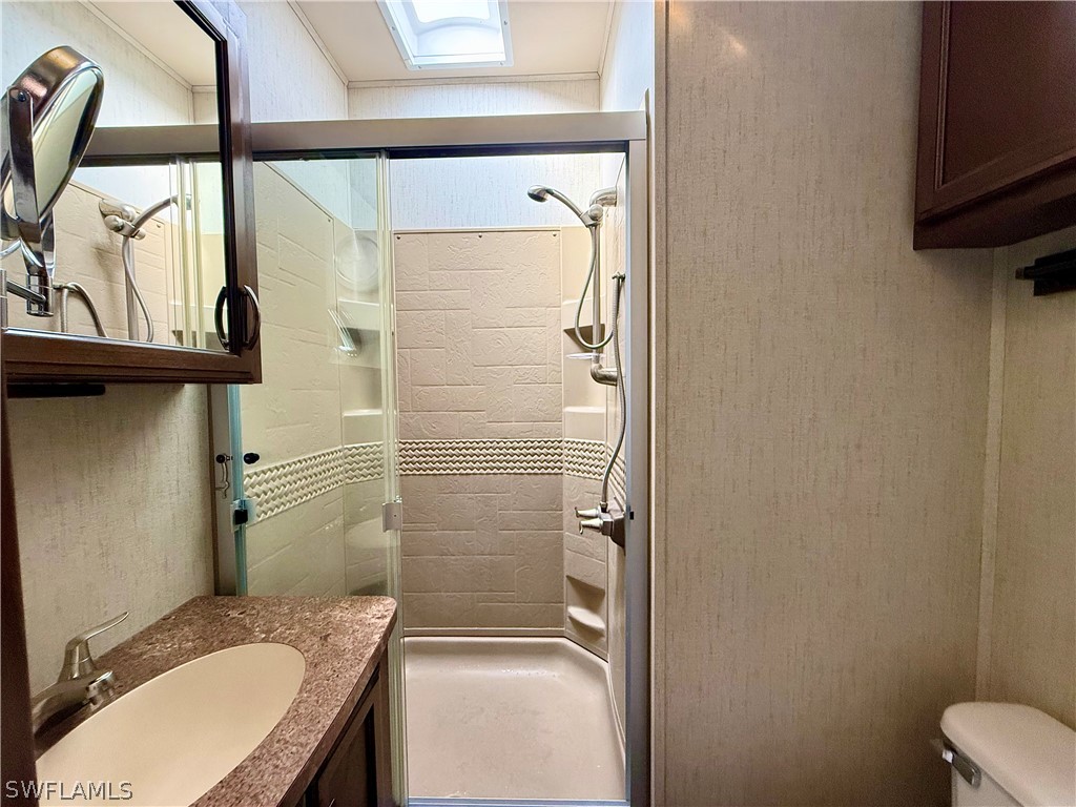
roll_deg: +0.6
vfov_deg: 85.7
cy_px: 404
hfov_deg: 102.1
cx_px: 538
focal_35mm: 14
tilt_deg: -2.1
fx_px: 435
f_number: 2.2
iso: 320
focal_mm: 2.22
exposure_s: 1/99
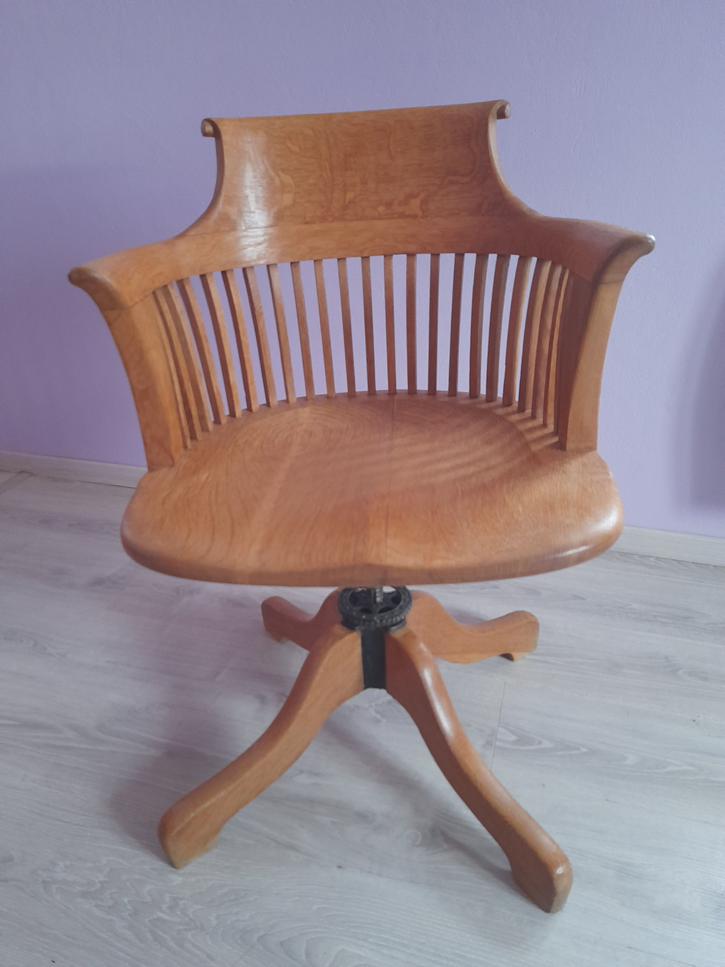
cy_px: 484
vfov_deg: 69.4
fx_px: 698
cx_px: 362
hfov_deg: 54.9
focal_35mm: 25
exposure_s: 1/24
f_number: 2
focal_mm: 4.6
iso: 400
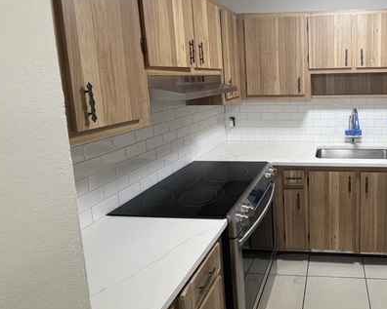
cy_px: 107
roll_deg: +2.6
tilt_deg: -6.4
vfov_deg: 59.7
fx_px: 264
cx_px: 316
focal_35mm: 23
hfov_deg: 65.2
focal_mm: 2.22
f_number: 2.2
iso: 250
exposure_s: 1/60
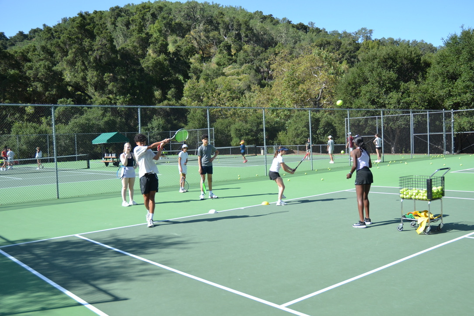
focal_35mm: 36
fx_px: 474
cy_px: 158
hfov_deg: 53.1
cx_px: 237
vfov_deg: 36.9
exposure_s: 1/1250
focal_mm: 24
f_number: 5
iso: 400
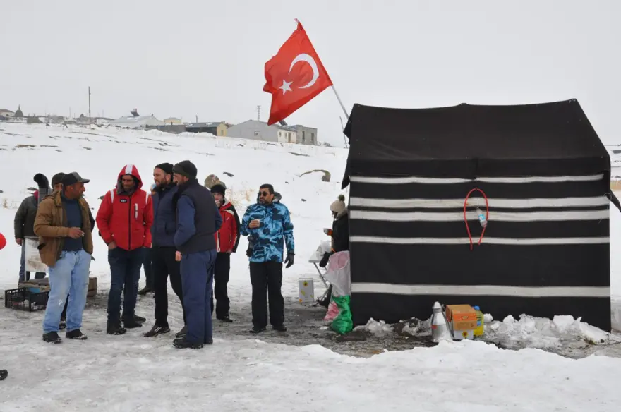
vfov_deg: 28.0
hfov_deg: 41.2
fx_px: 827
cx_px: 310
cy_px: 206
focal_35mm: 48
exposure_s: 1/200
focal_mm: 32
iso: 200
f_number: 14
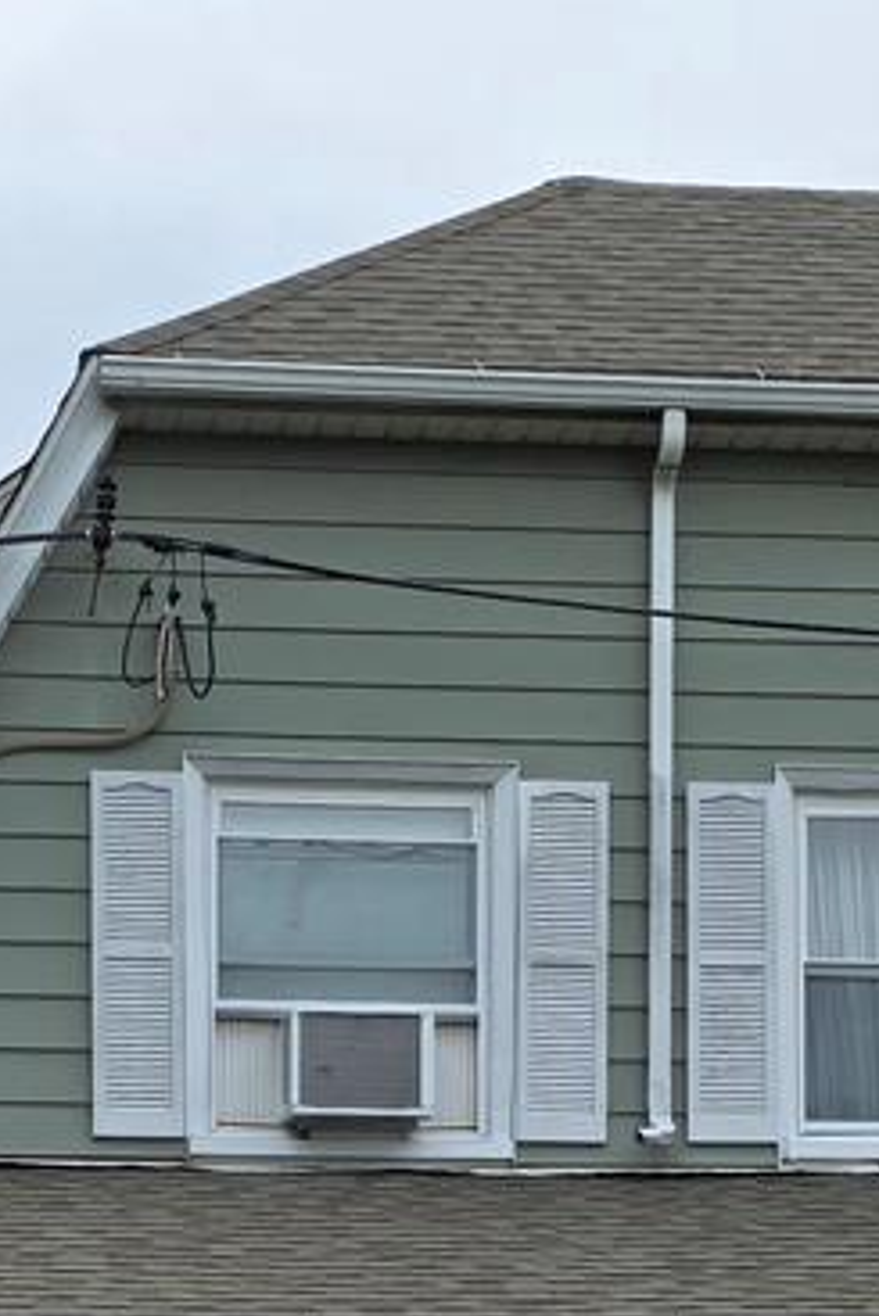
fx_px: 3659
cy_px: 1506
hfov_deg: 13.6
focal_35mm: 100
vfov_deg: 19.4
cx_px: 212
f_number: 1.7
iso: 80
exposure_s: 1/3333
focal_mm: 6.3
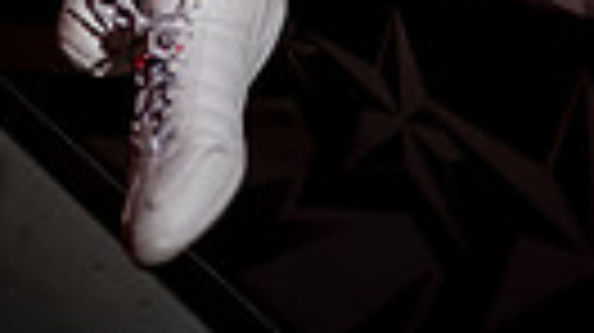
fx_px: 1353
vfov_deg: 10.2
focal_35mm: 86
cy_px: -675
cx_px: 223
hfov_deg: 24.7
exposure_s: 1/640
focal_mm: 24
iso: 100
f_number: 1.6
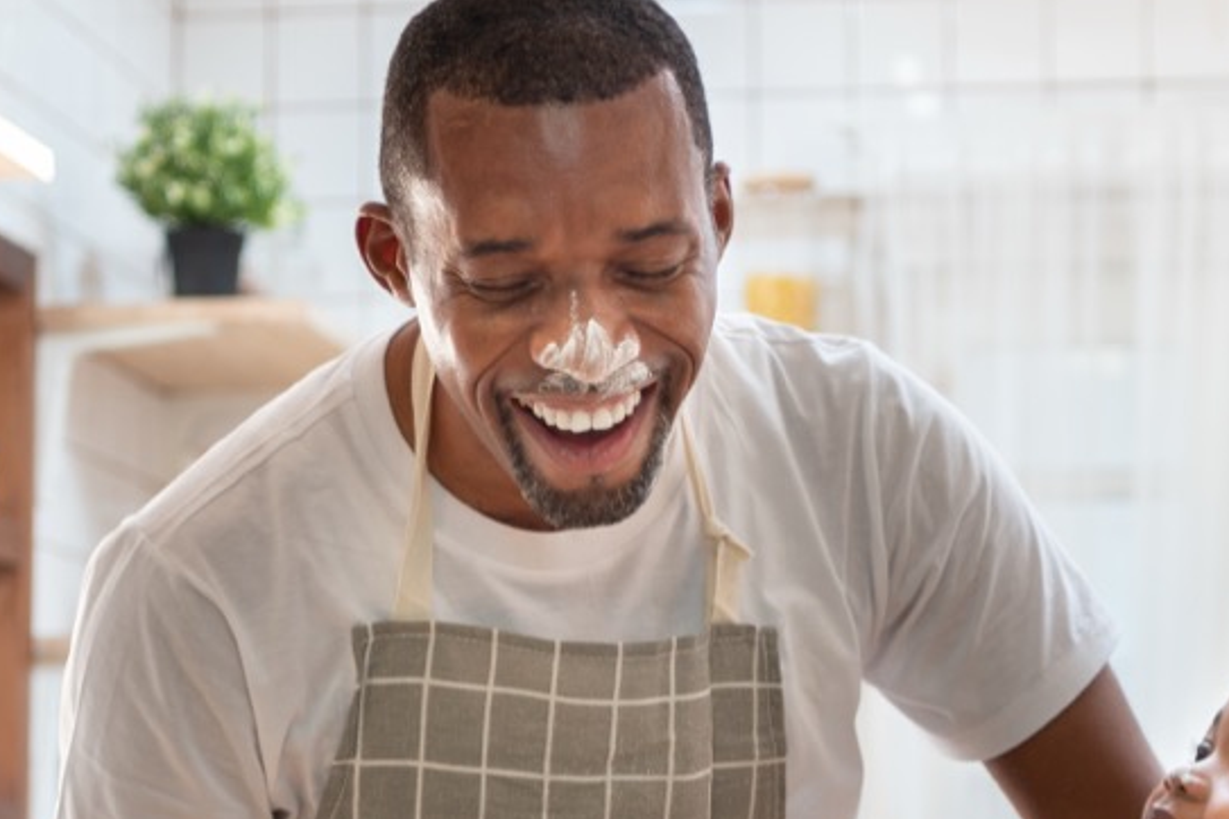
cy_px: 749
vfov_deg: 10.6
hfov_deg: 15.9
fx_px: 4404
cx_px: 740
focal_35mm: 129
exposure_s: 1/250
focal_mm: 50
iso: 200
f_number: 2.8
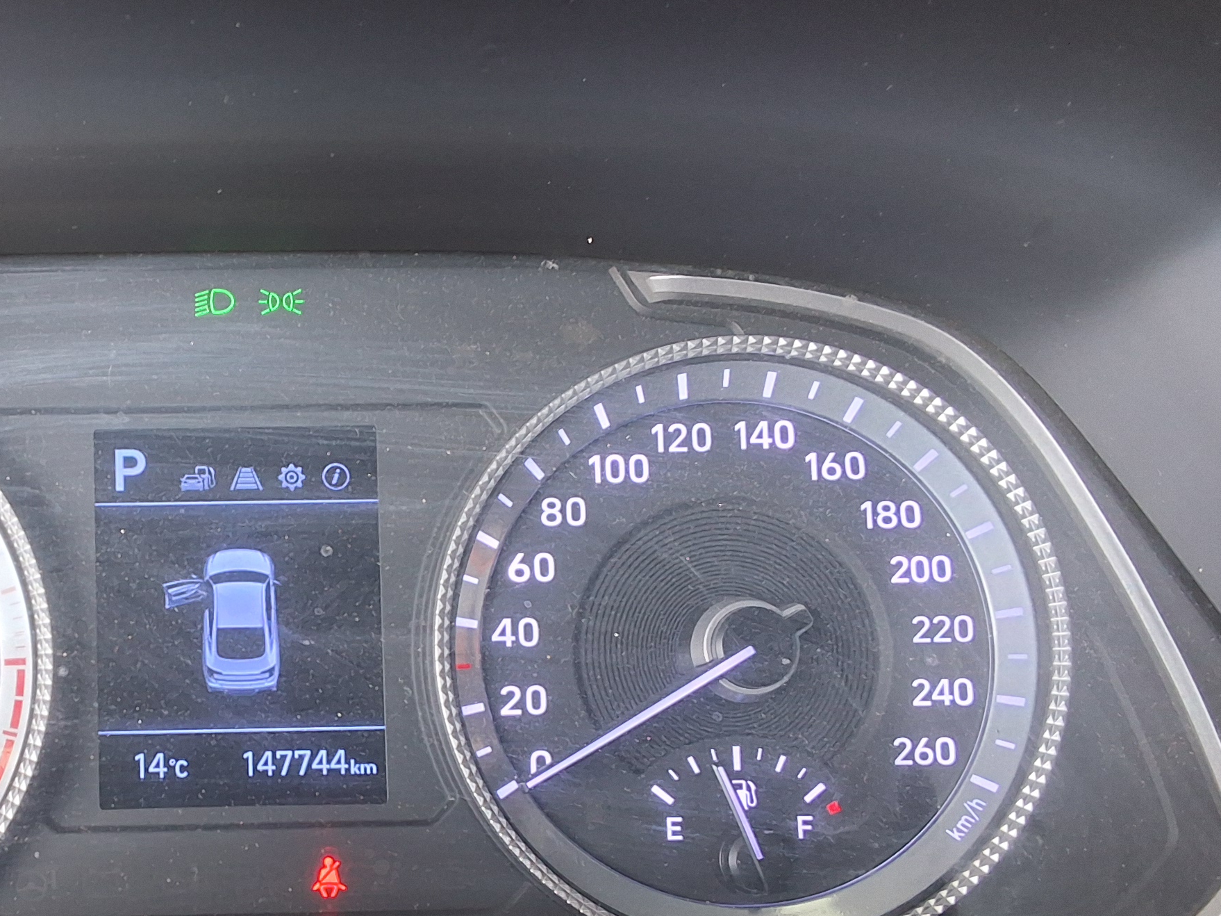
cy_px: 650
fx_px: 1834
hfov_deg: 35.4
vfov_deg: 27.8
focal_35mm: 52
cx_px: 208
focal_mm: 2.91
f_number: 1.9
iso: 200
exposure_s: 1/40
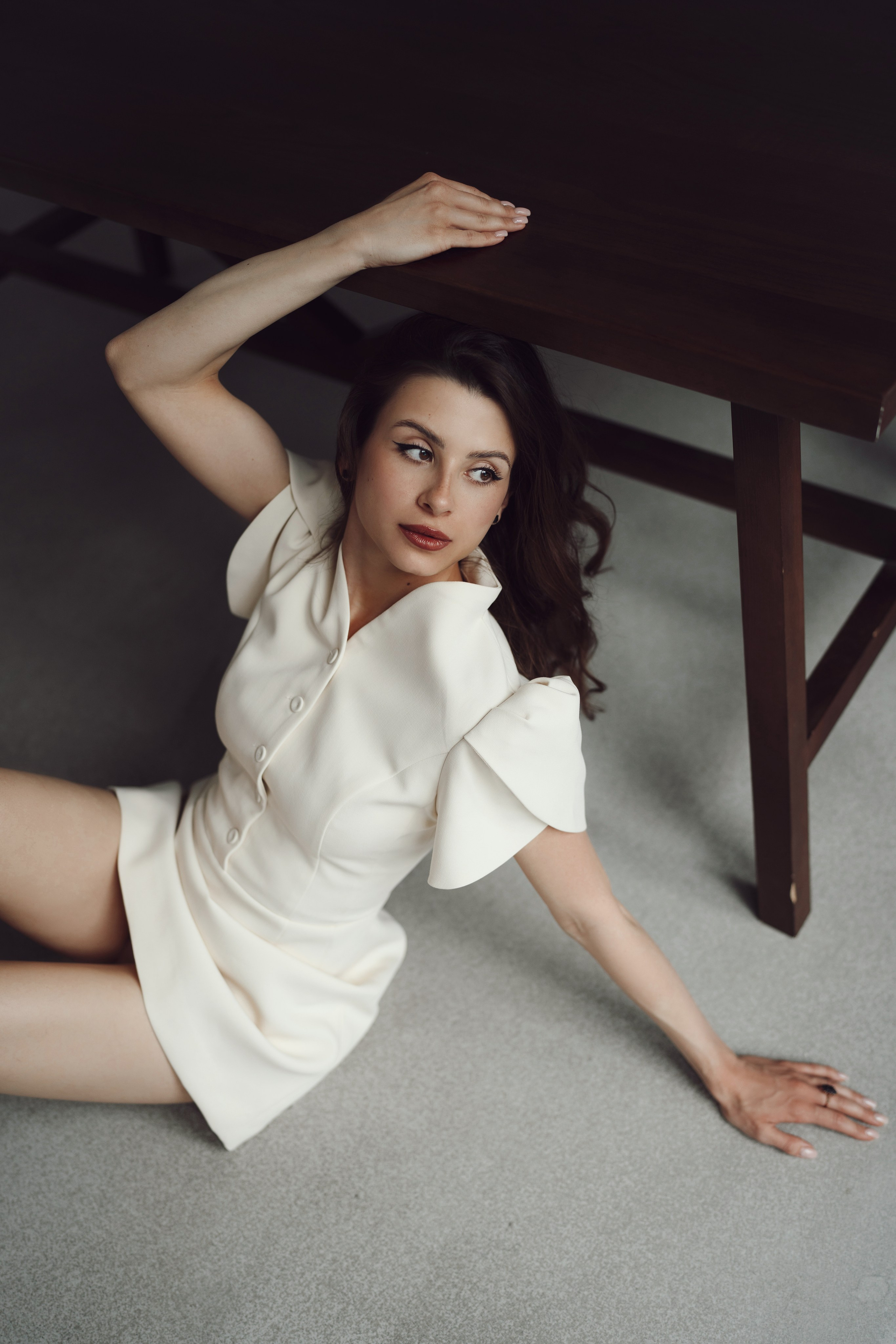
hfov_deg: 37.9
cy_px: 672
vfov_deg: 54.4
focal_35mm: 35
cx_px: 448
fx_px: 1307
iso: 80
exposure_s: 1/200
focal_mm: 35
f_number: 1.6
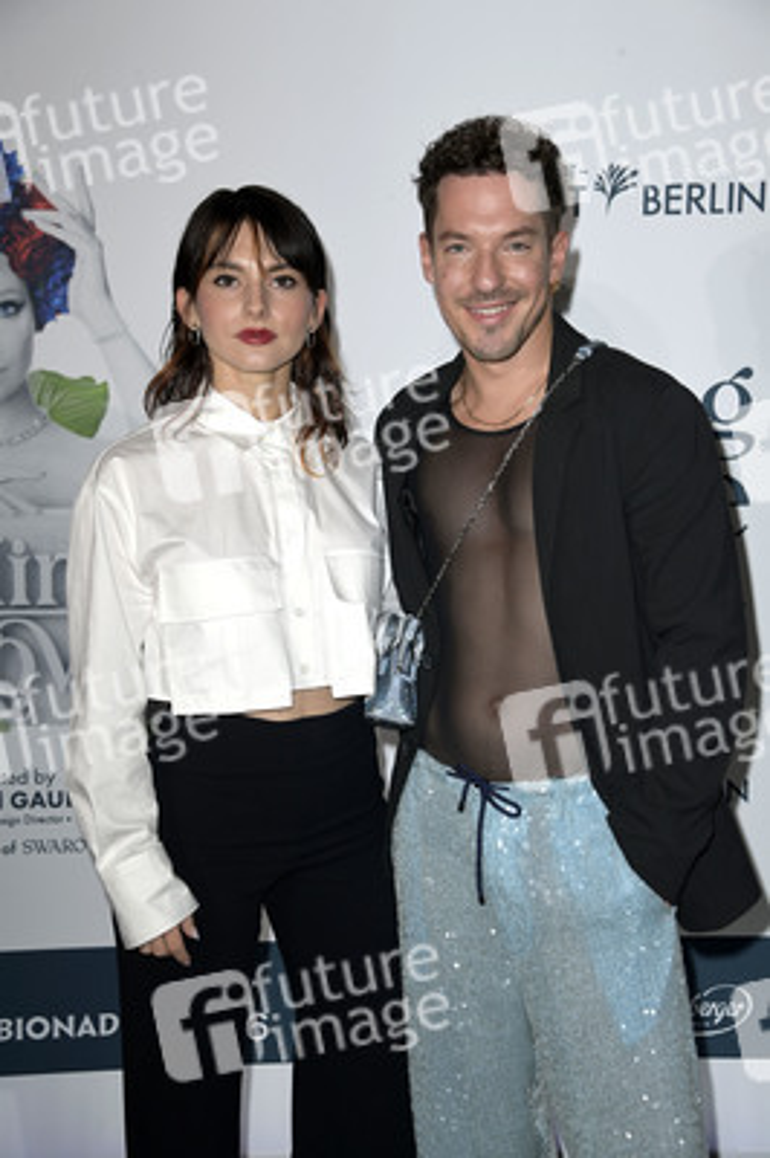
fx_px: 2250
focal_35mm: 70
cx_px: 385
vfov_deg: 28.9
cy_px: 579
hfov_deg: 19.4
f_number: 6.3
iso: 640
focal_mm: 70
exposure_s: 1/250
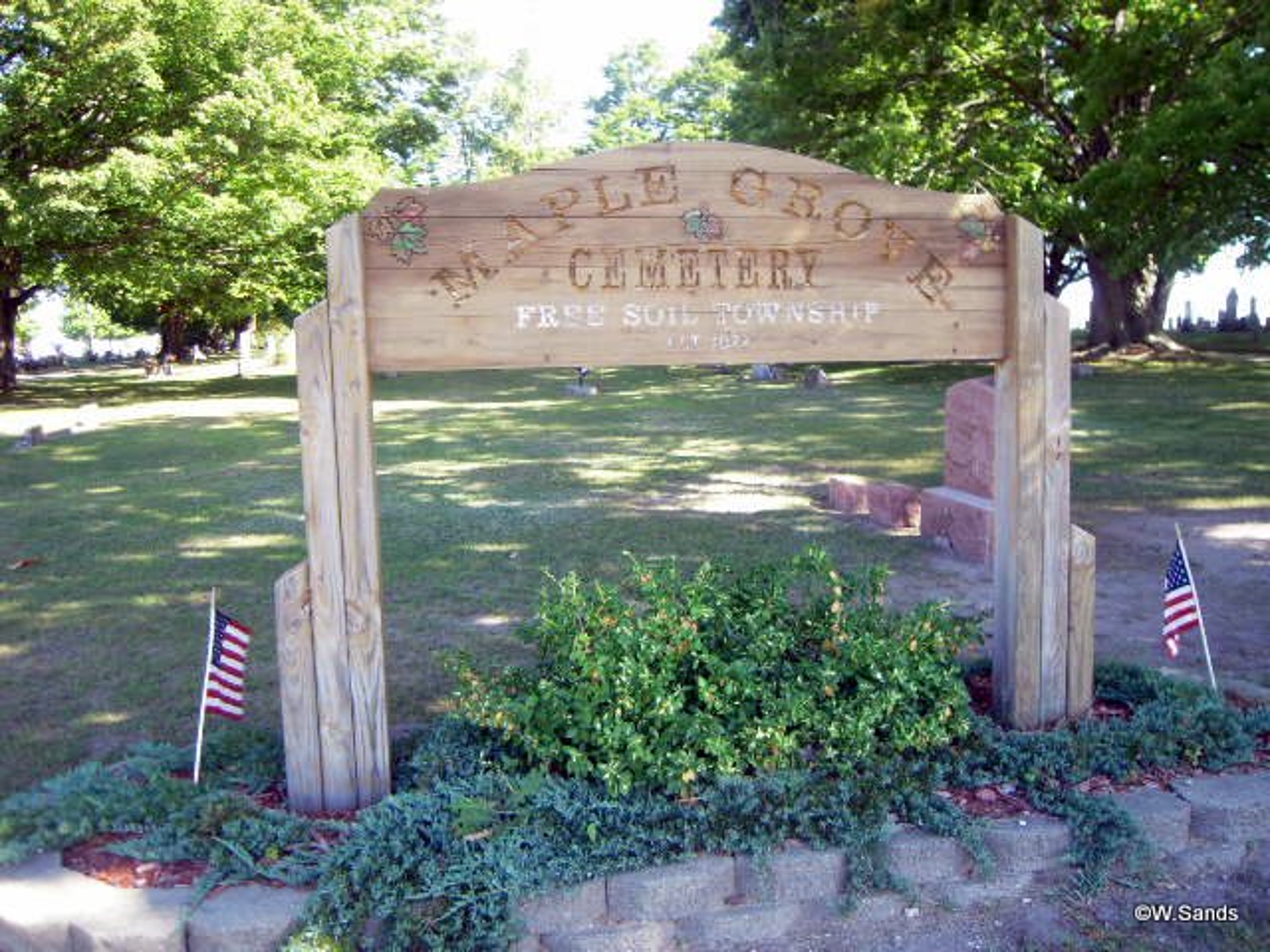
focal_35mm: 31
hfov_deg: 58.4
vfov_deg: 45.4
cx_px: 635
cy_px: 476
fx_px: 1137
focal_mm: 5.6
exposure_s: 1/100
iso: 100
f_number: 2.8
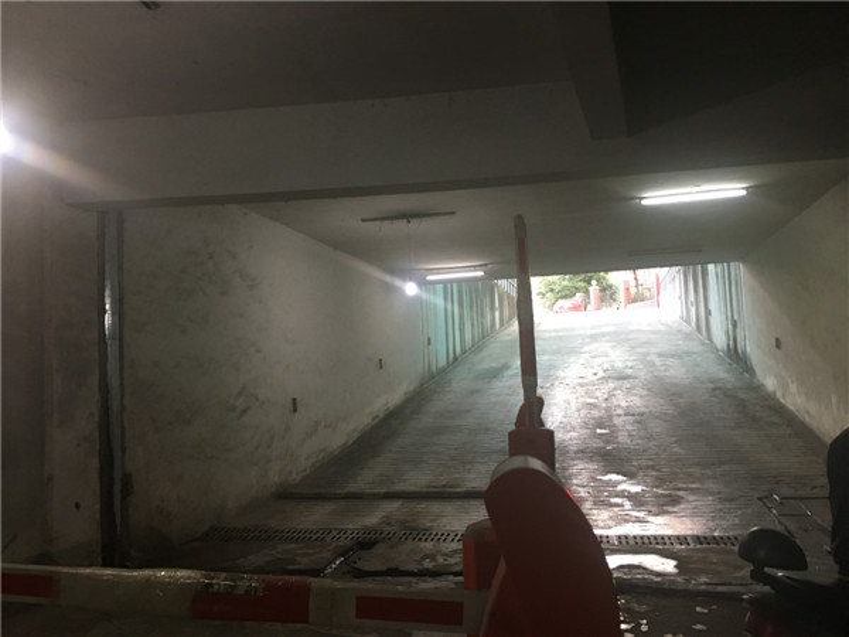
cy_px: 318
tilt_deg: +1.2
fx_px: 711
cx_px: 424
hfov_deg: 61.7
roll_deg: +0.4
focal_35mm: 29
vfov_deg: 48.2
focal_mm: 4.15
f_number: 2.2
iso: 160
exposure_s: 1/33
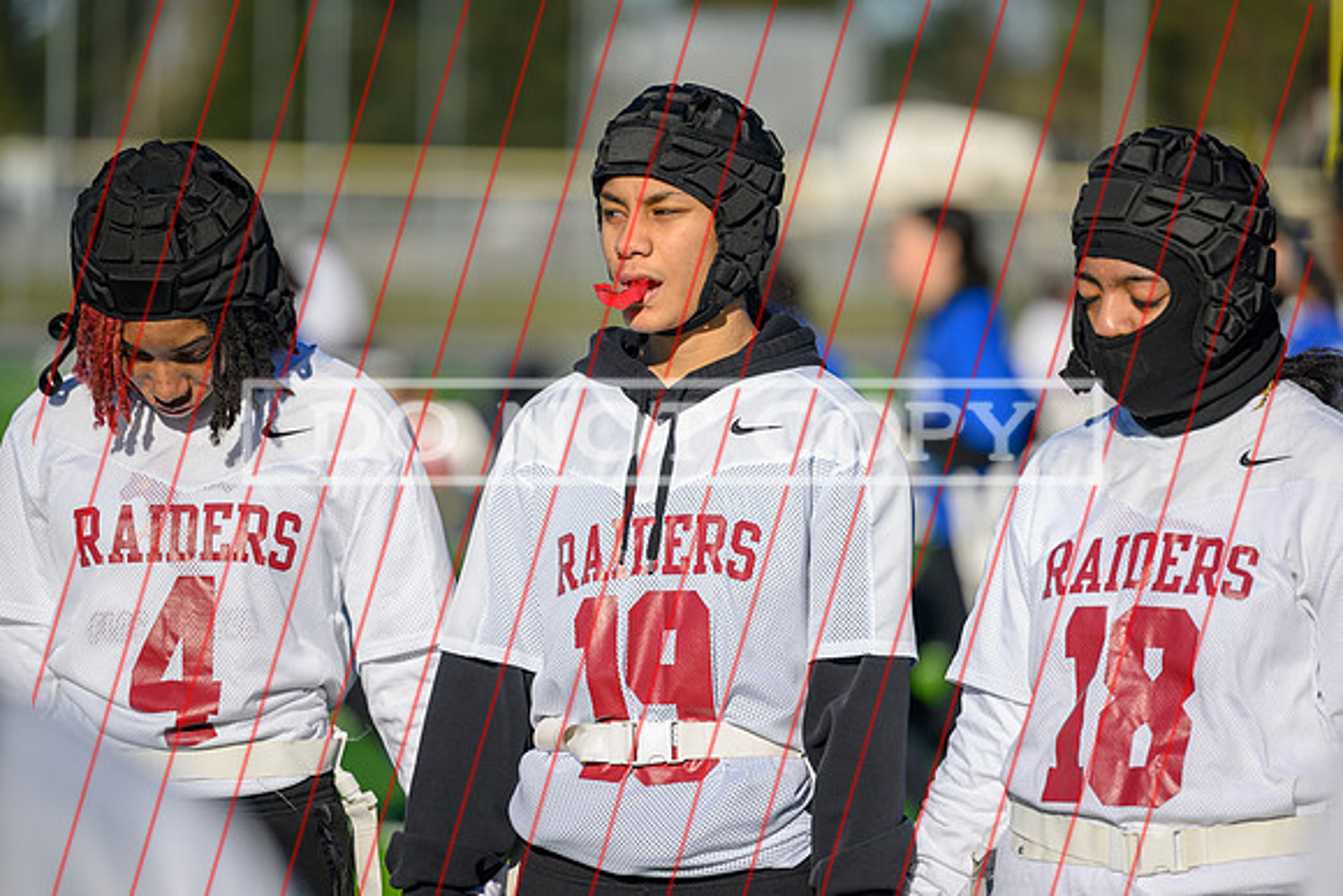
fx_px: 7212
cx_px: 672
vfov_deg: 7.1
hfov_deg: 10.6
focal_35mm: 193
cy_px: 448
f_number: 2.8
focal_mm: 190
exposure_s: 1/1000
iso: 64
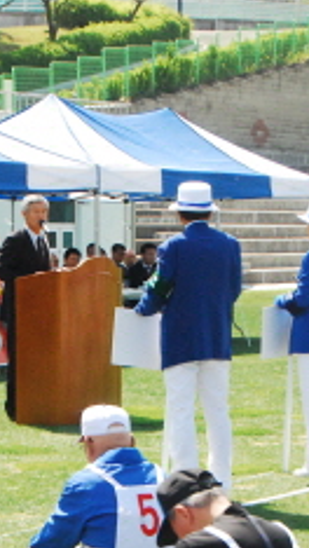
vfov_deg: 14.5
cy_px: 369
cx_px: 147
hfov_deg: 8.2
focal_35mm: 148
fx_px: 2151
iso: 1600
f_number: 9
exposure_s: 1/1000
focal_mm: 44
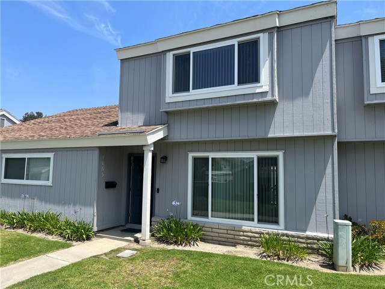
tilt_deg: +4.2
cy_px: 144
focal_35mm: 26
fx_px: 289
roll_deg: -1.3
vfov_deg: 53.1
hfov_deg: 67.3
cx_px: 192
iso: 50
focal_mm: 5.1
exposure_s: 1/2309
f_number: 1.6
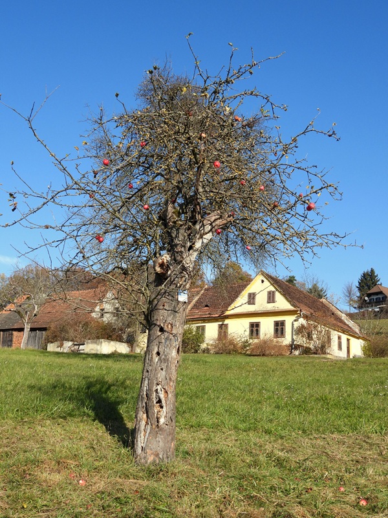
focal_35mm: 43
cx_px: 194
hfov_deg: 33.6
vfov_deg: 43.9
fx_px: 643
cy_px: 259
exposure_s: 1/1250
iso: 100
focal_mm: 7.7
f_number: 3.2
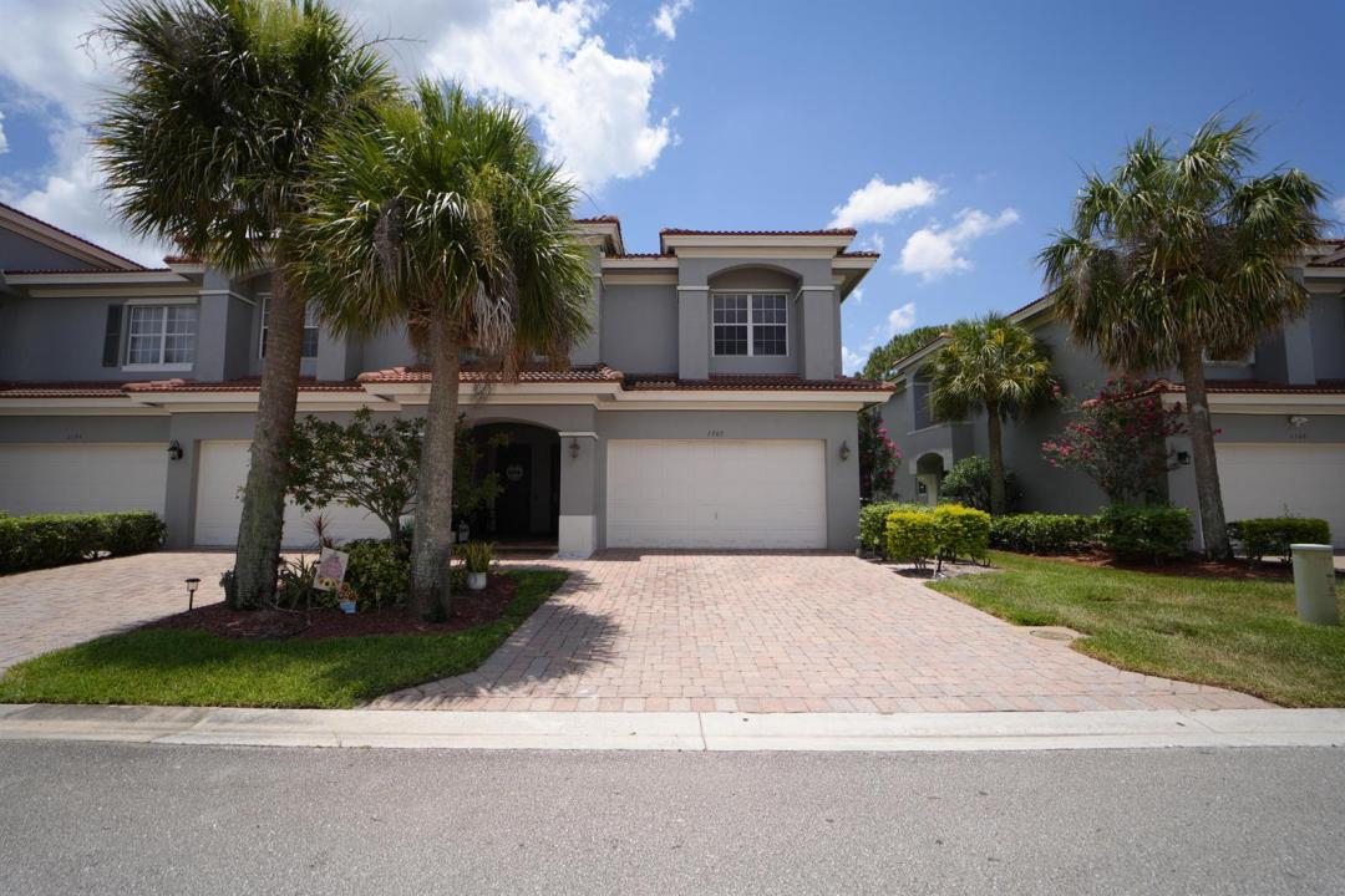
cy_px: 448
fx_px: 523
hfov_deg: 104.3
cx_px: 672
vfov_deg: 81.2
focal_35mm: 14
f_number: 8
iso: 100
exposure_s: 1/2500
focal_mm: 14
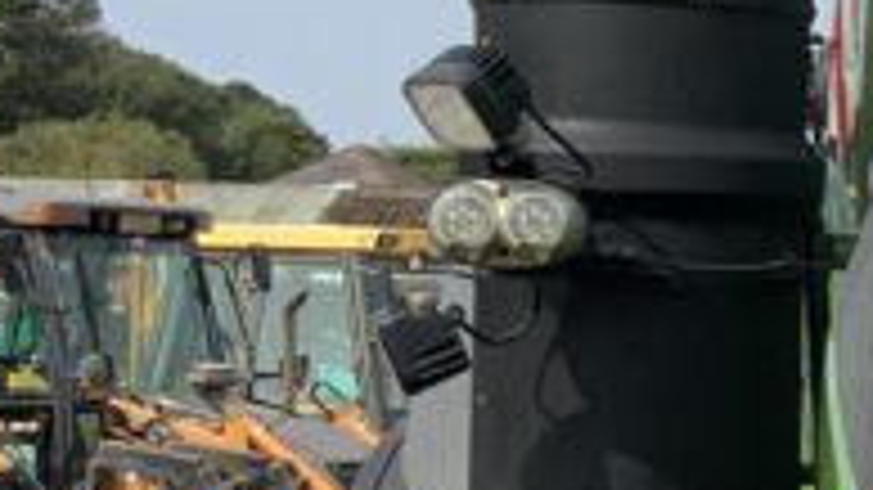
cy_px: 414
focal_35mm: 167
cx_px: 1732
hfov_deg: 11.6
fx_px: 3865
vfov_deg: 7.2
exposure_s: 1/1786
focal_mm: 3
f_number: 1.8
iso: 16
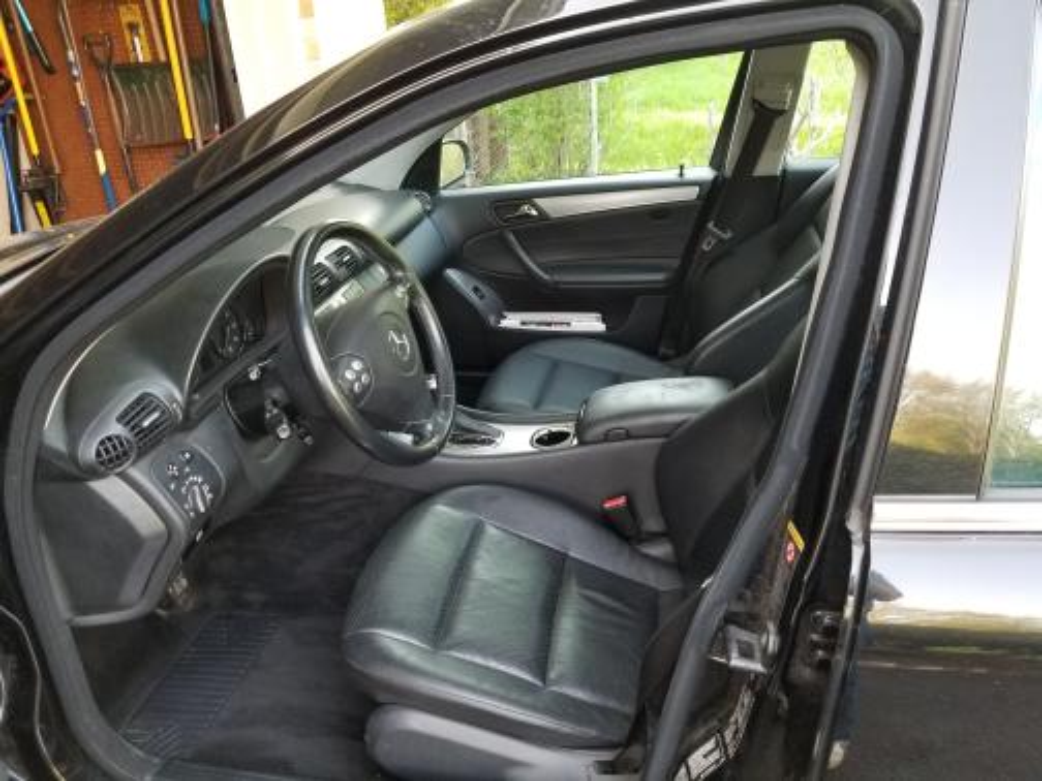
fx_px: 783
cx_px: 521
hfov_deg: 67.3
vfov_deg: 53.1
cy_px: 390
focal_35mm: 26
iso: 100
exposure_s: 1/50
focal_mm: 4.25
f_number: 1.7
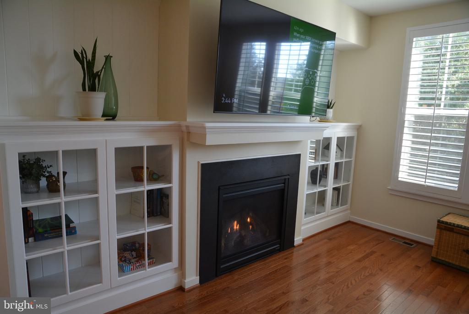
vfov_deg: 53.2
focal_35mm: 24
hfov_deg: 73.7
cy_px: 157
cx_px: 234
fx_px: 313
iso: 400
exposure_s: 1/100
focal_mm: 16
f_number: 5
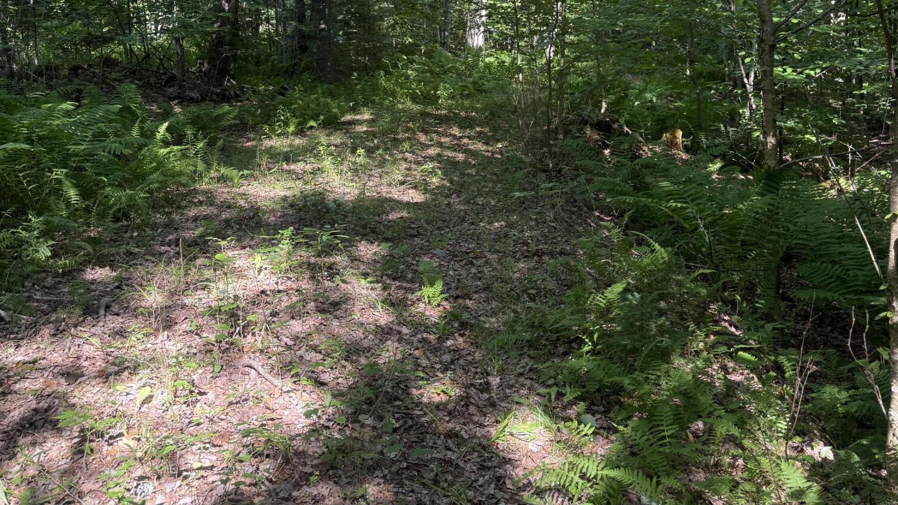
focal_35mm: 35
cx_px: 448
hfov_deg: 56.6
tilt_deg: -7.0
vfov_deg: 31.9
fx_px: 833
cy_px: 37
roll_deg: -0.8
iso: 100
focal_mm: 6.76
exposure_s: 1/243
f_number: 1.78
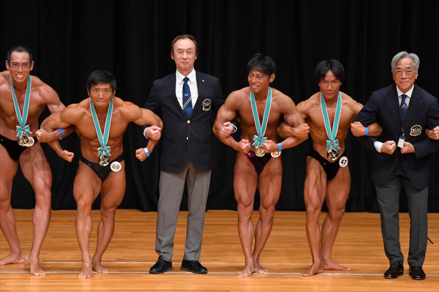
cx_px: 220
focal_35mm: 270
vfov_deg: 5.1
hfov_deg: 7.6
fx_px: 3291
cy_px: 146
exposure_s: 1/400
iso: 3200
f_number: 5.6
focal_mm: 180
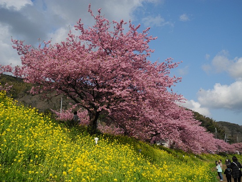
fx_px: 266
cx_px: 121
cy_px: 91
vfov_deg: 37.7
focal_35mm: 38
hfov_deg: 49.0
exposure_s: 1/2000
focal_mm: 8.1
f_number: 3.2
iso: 100
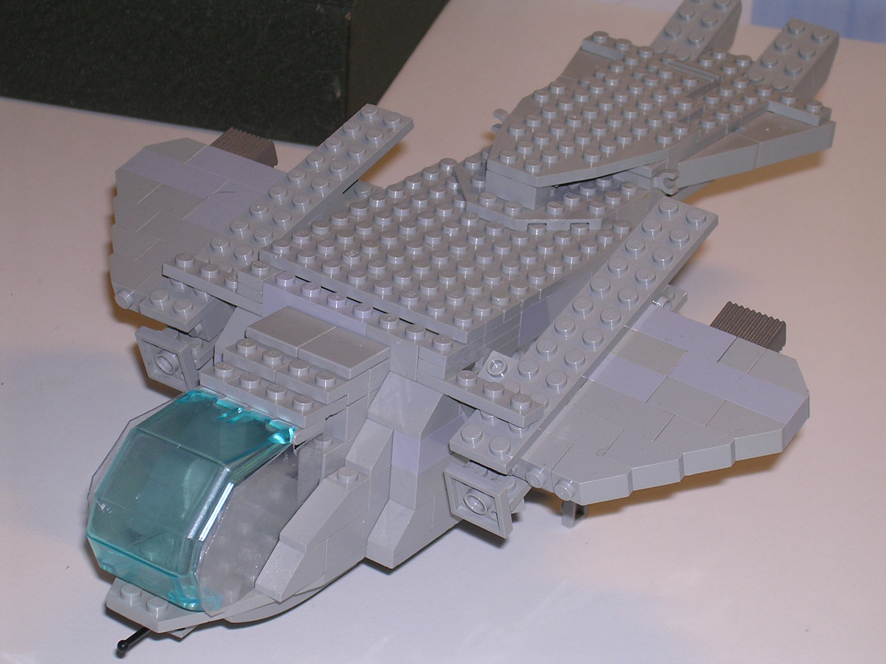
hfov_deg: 20.7
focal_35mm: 95
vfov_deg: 15.6
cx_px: 443
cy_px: 332
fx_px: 2432
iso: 100
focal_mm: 14.5
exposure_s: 1/60.1
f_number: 4.4
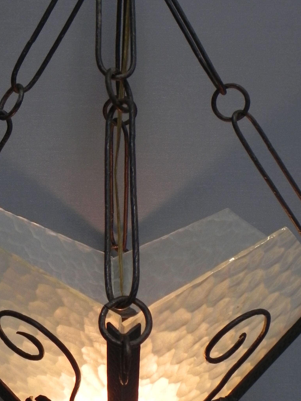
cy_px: 201
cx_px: 120
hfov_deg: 22.2
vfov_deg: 29.4
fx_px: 765
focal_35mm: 66
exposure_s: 1/30
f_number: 3.2
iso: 207
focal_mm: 6.6
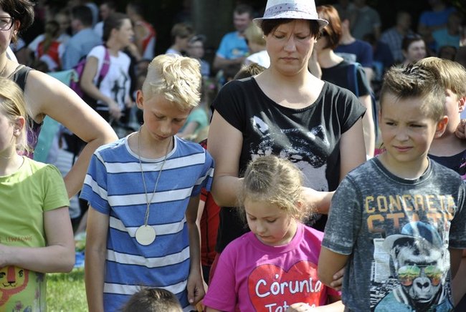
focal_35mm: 147
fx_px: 1906
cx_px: 233
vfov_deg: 9.4
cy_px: 156
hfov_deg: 13.9
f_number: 4.5
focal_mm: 98
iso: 220
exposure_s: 1/500
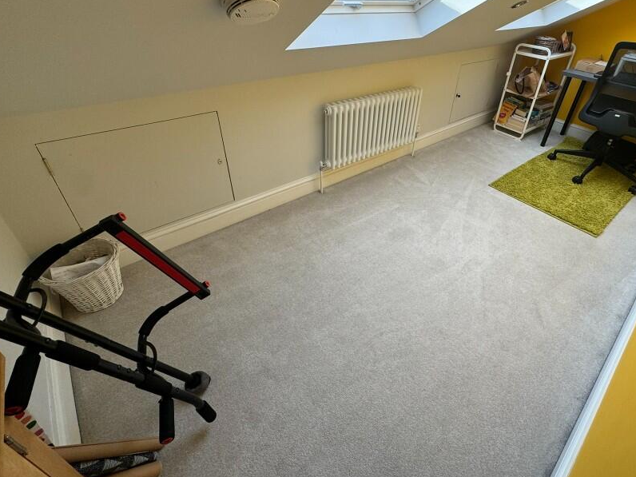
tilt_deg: -33.6
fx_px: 331
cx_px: 372
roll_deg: -4.3
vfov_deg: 70.8
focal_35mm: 18
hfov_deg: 87.0
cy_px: 188
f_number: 2.2
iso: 64
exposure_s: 1/99
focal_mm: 2.22
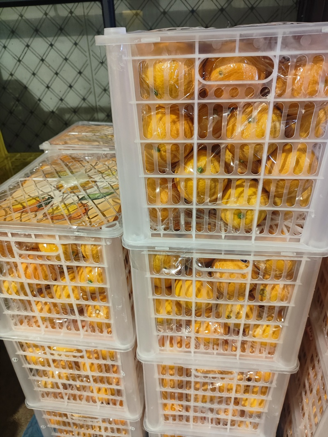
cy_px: 218
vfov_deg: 71.6
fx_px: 303
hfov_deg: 56.8
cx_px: 164
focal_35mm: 24
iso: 1282
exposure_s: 1/50
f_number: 1.65
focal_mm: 5.26
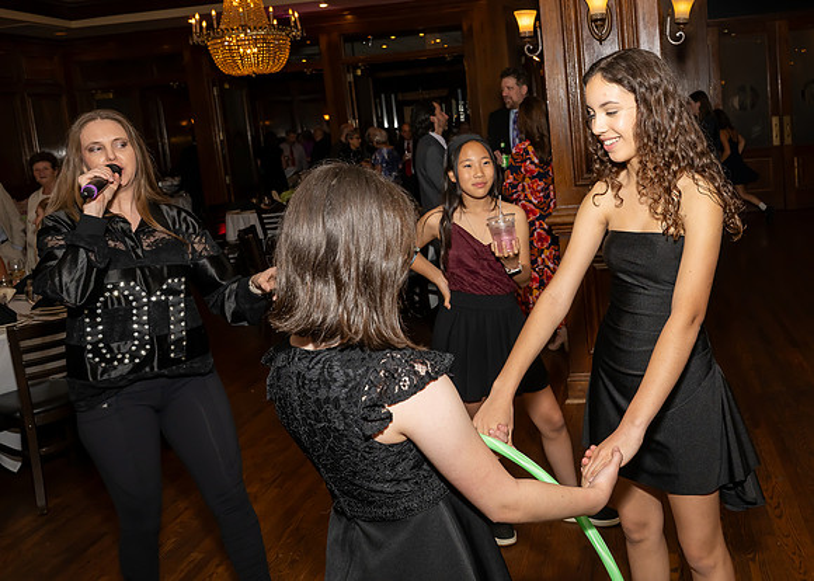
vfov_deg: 42.7
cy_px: 213
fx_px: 737
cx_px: 553
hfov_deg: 56.4
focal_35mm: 32
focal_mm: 24
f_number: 8
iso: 500
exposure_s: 1/250
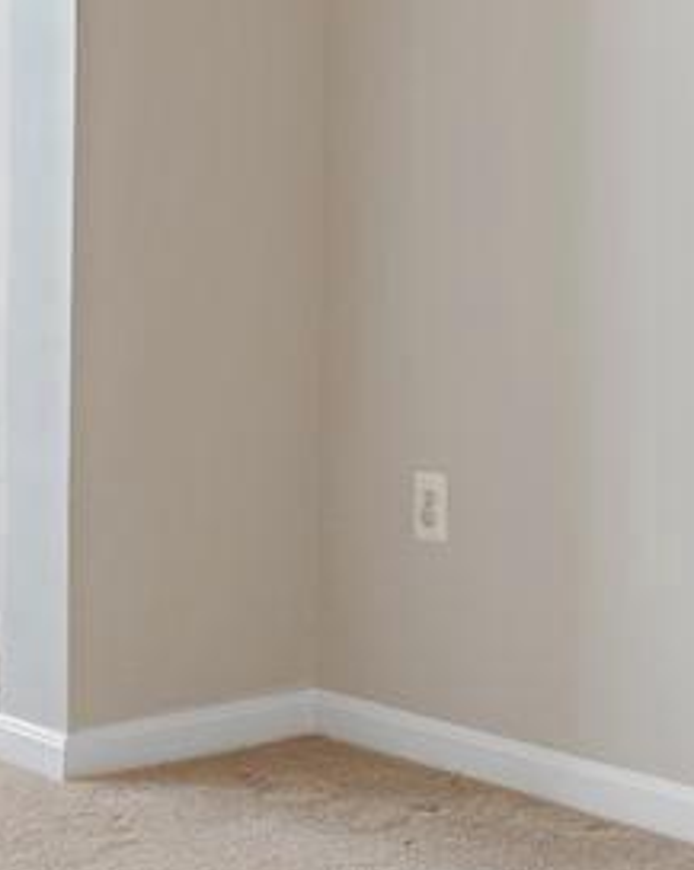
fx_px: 2546
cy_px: 158
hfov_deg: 15.1
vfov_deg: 19.2
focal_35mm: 99
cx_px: 758
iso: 320
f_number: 8
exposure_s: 1/8
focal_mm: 14
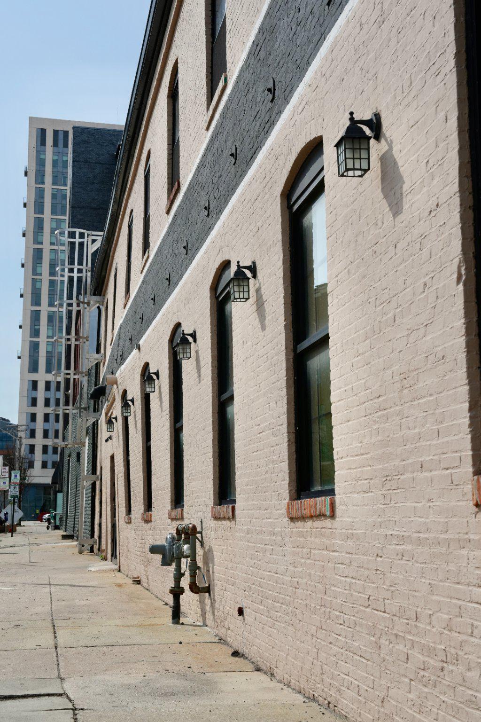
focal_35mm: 50
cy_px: 361
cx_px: 240
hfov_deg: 27.0
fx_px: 1002
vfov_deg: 39.6
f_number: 10
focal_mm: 50
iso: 640
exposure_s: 1/1600
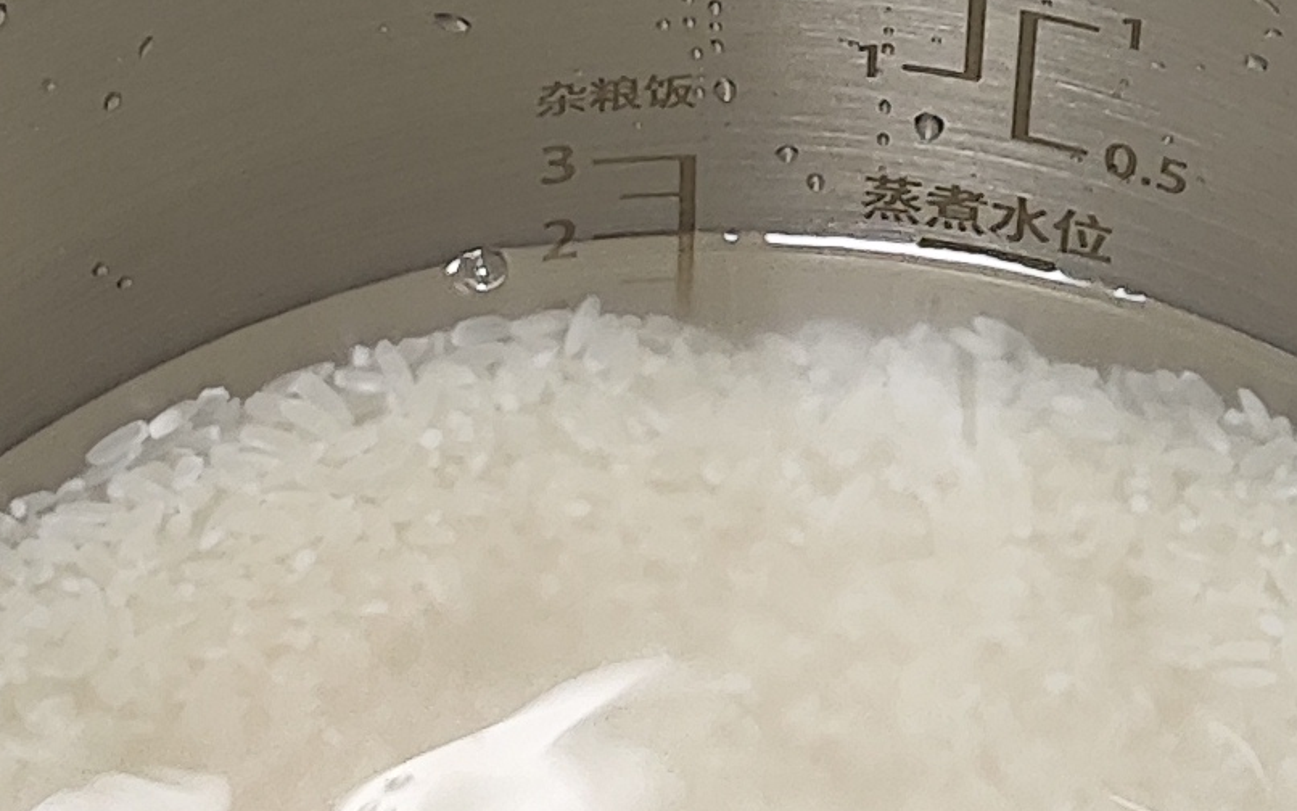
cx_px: 760
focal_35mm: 146
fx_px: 5161
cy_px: -433
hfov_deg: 14.3
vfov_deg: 8.8
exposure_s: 1/50
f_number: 1.8
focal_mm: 4.68
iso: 132
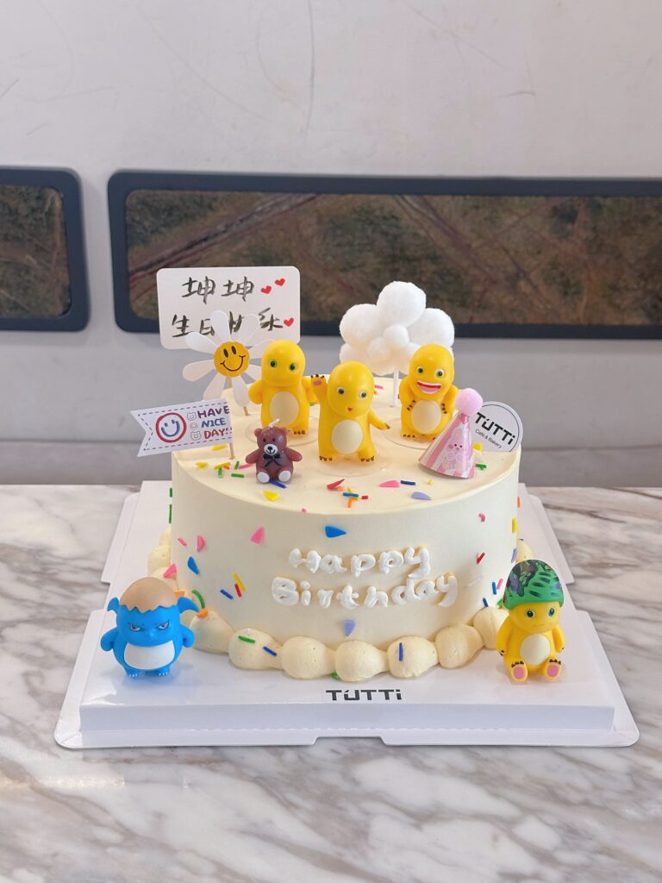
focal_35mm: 48
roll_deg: -1.3
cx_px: 331
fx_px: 1224
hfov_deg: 30.3
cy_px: 442
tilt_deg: -23.2
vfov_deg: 39.7
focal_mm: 6.86
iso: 160
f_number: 1.78
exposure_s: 1/50
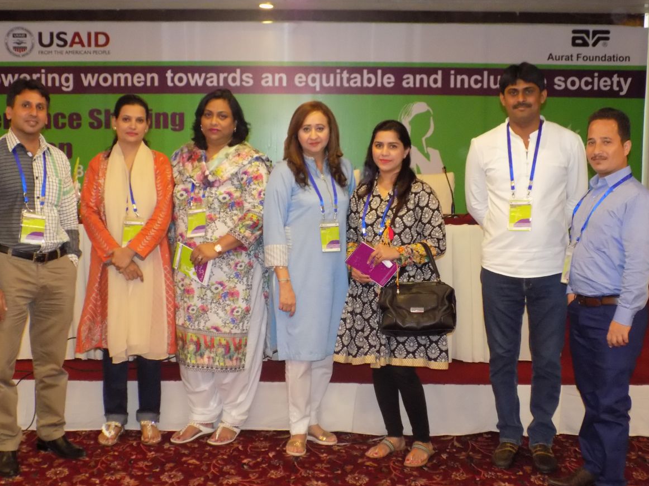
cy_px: 264
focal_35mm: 51
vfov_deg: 28.5
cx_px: 306
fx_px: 956
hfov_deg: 37.5
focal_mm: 8.1
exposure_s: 1/30
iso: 560
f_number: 3.7
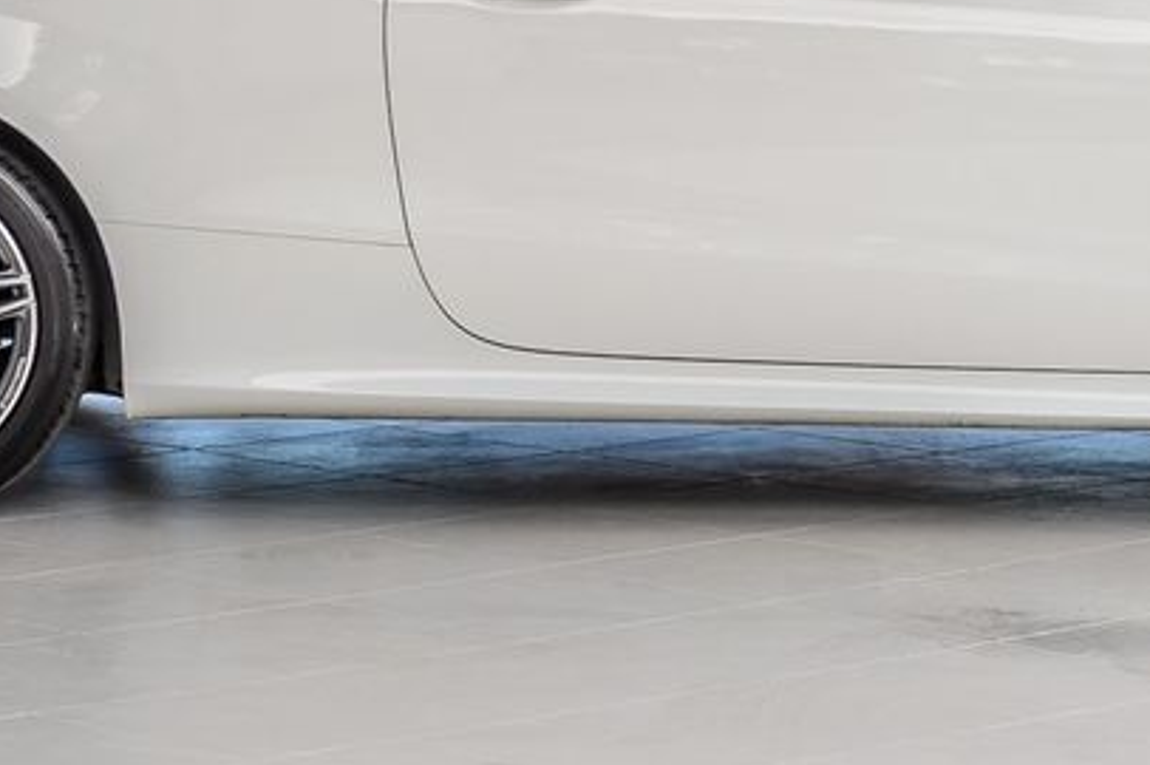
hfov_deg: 10.4
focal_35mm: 198
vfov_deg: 6.9
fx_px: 6320
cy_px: 60
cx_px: 668
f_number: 4
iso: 400
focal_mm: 70
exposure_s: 1/2500
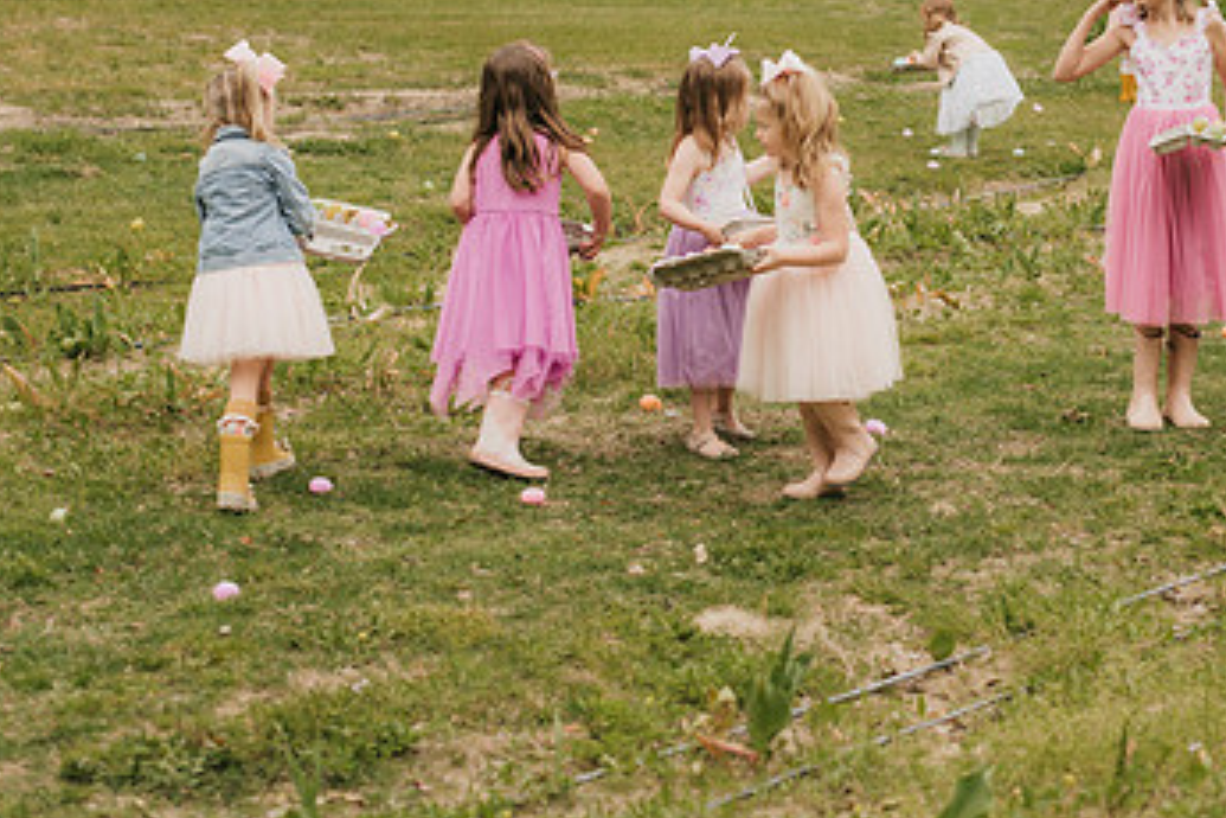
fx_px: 2860
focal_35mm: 84
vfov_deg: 16.1
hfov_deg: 24.1
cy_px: 144
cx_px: 778
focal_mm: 50
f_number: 2.8
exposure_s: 1/200
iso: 100
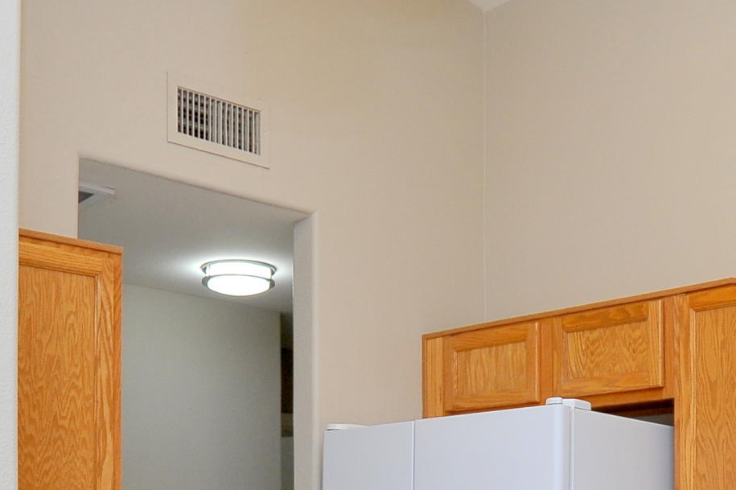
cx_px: 467
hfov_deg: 33.8
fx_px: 1206
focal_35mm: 59
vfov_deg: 21.6
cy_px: 561
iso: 640
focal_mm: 18
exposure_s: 1/30
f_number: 11
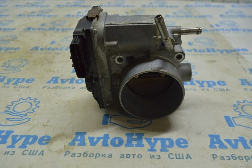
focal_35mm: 33
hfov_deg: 57.3
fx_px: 231
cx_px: 126
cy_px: 84
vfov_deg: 39.9
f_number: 5.6
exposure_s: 1/40
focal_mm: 22
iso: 400
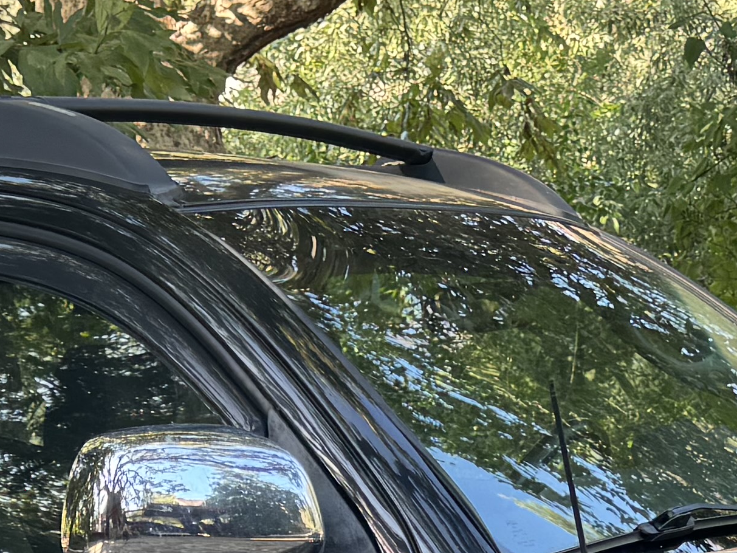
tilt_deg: -13.6
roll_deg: +3.4
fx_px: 2406
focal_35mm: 113
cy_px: 808
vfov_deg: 12.5
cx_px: 290
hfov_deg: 17.4
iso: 80
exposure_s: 1/121
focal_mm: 6.76
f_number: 1.78
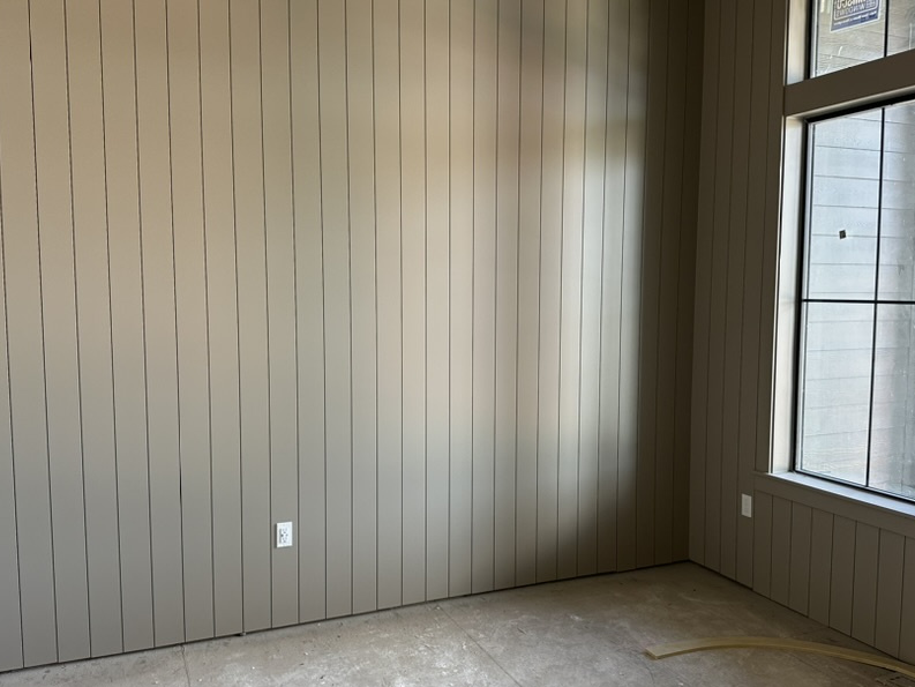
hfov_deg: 58.3
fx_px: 820
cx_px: 471
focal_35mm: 31
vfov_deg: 45.4
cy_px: 360
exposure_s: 1/121
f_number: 1.78
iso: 160
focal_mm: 6.86
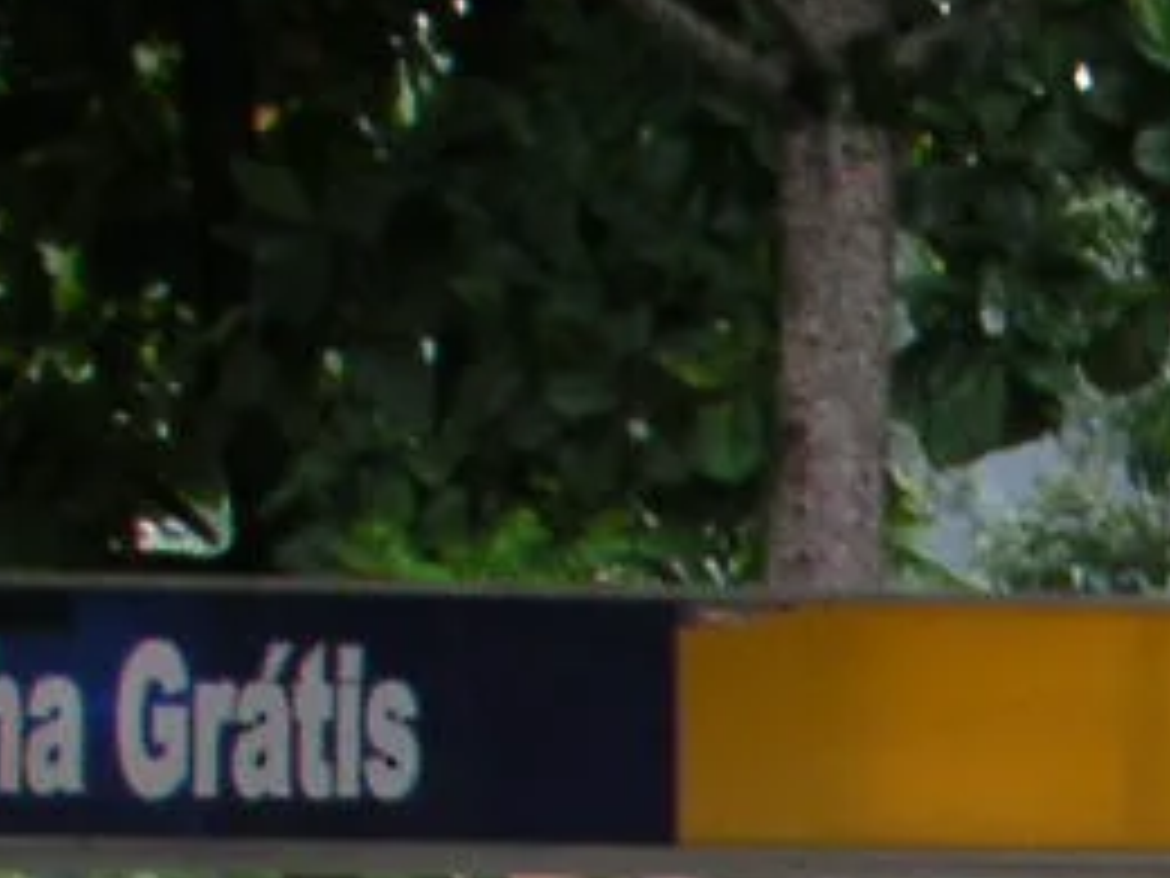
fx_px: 6320
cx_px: 2570
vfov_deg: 7.5
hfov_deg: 9.6
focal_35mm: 187
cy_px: 2004
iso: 50
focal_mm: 6
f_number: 2.8
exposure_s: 1/180
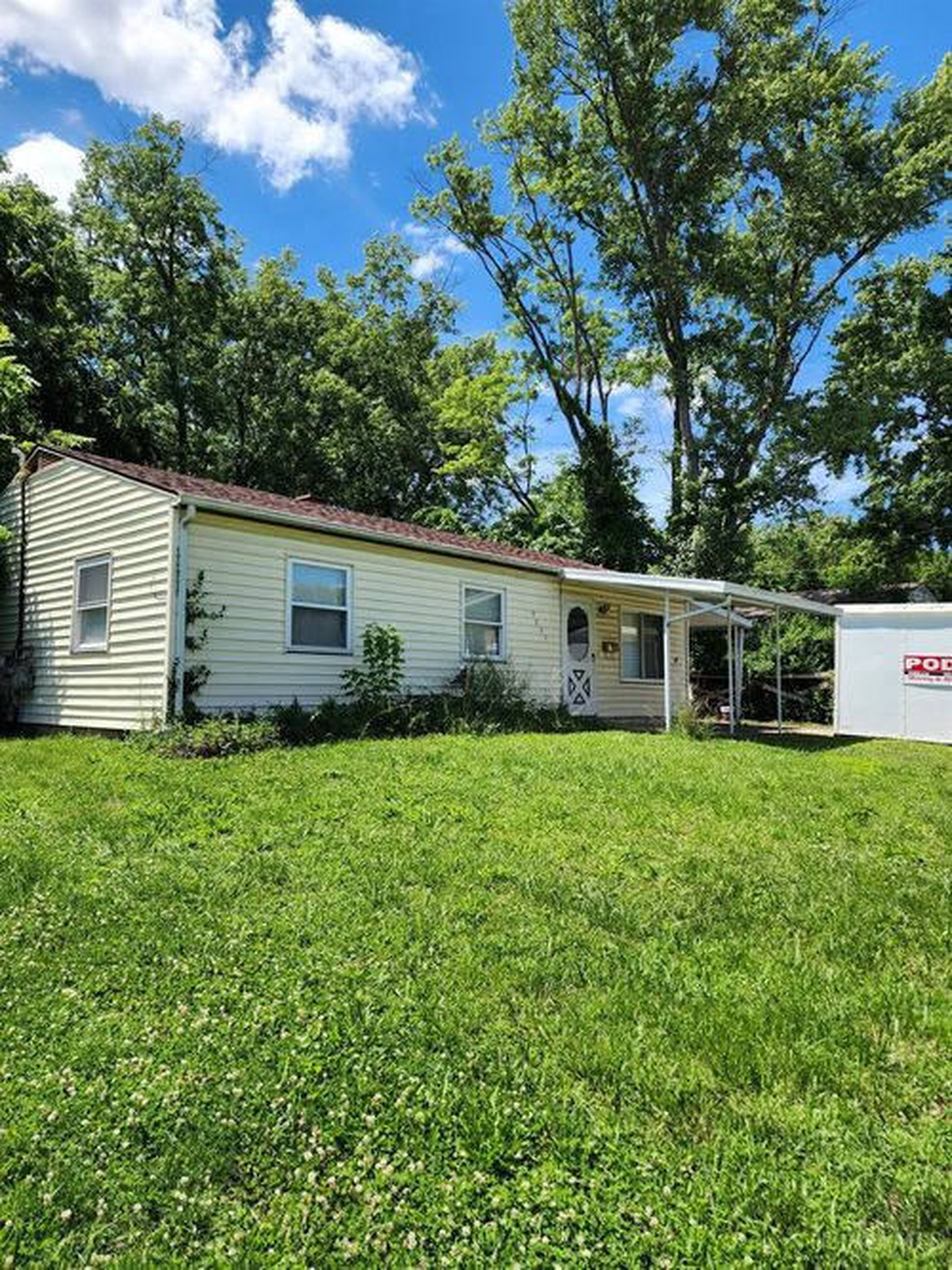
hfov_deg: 58.9
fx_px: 844
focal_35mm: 23
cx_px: 476
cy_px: 635
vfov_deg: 73.9
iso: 12
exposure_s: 1/765
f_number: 1.8
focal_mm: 6.4
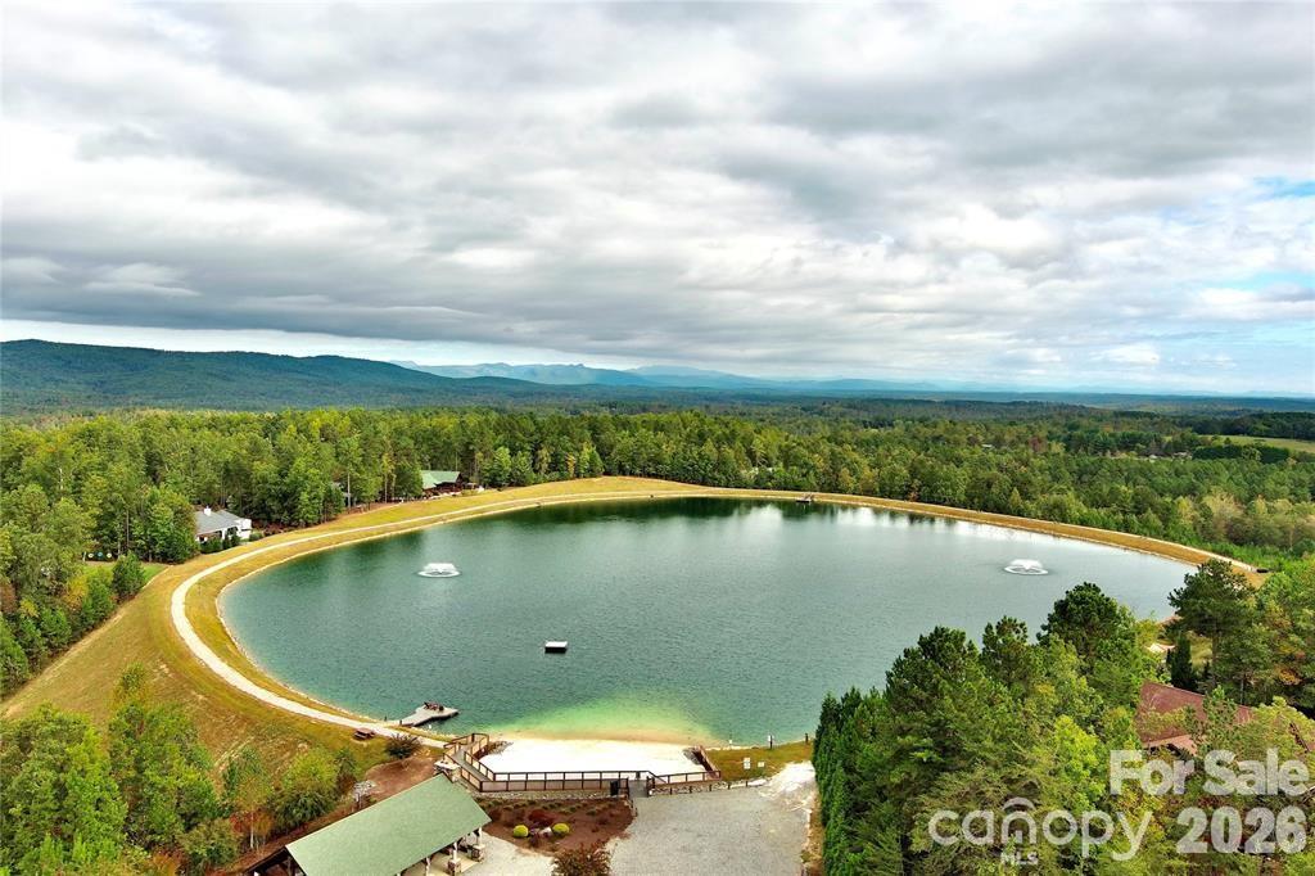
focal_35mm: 29
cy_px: 438
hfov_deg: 63.7
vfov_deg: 44.9
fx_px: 1059
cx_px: 658
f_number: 2.8
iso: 100
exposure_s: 1/1337
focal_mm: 10.57
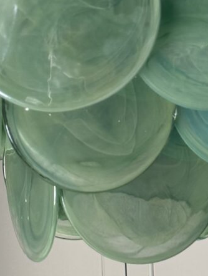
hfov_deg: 10.6
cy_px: 7
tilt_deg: +2.1
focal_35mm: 138
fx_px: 1105
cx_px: -13
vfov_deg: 14.1
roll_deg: +1.5
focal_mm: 6.76
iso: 50
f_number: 1.78
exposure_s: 1/147
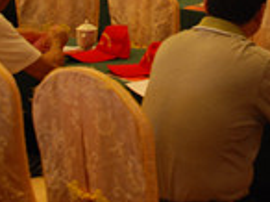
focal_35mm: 119
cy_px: -96
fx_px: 927
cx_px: 264
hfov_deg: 16.3
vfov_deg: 11.9
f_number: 4
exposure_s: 1/13
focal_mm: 24
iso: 400
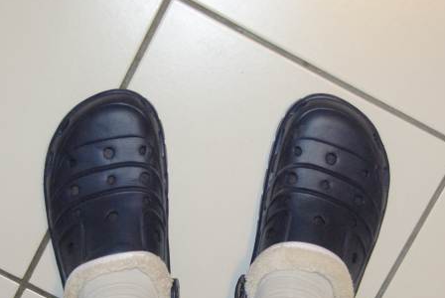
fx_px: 1201
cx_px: 213
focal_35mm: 97
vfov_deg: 14.1
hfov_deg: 21.0
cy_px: 227
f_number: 5.6
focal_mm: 38.75
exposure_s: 1/60
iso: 1600
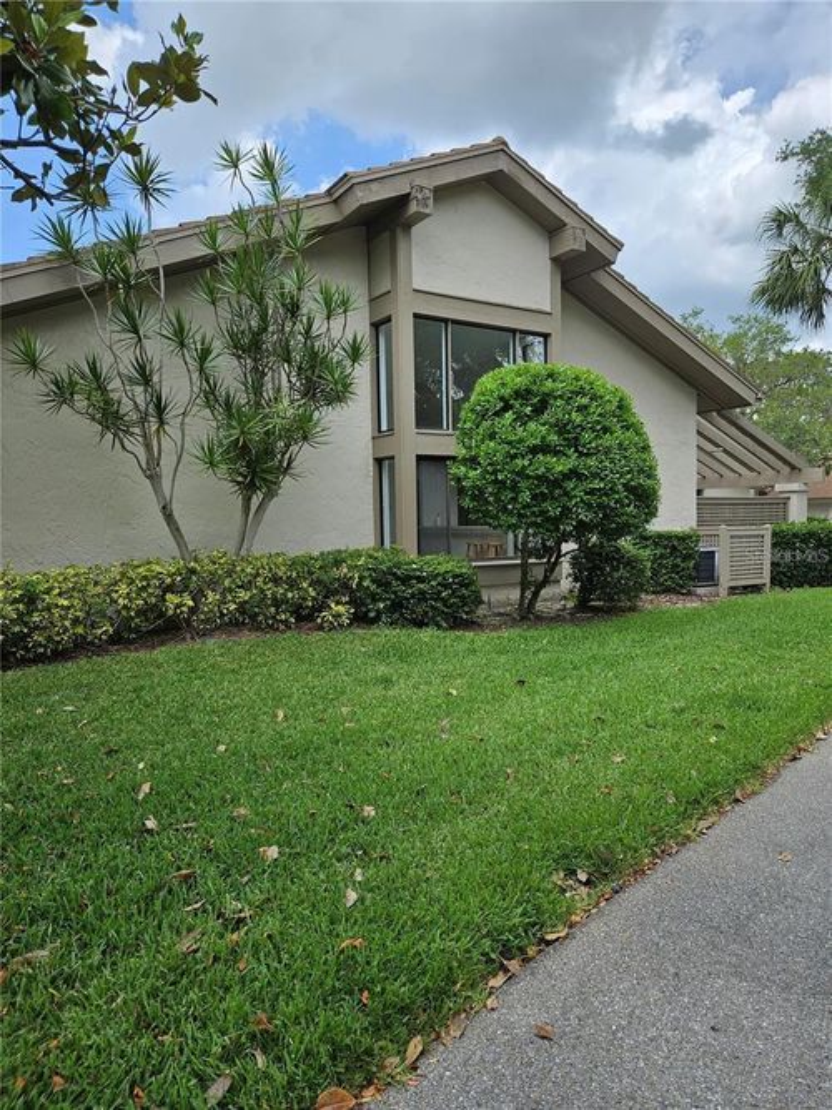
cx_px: 416
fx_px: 737
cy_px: 555
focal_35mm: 23
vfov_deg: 73.9
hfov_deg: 58.9
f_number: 1.8
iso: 25
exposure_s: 1/1084
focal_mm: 5.4
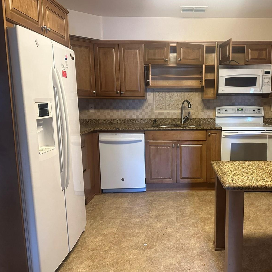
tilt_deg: -5.4
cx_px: 184
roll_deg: -1.7
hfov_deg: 54.3
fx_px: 258
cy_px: 133
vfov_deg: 55.6
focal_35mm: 29
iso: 500
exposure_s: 1/60
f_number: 1.78
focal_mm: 6.86
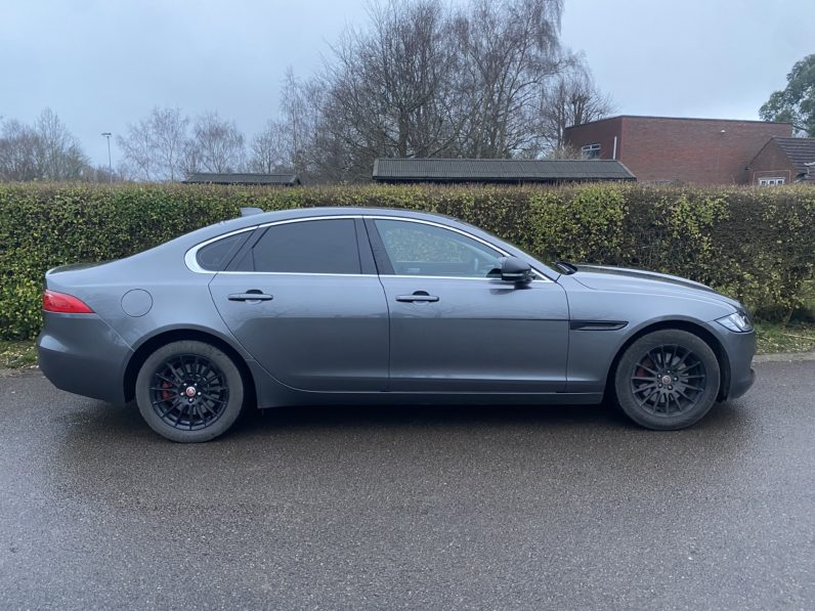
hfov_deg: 67.3
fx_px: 612
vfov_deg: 53.1
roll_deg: -0.5
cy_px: 306
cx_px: 408
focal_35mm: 26
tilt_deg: -8.1
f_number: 1.8
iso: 250
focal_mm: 4.25
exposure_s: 1/60
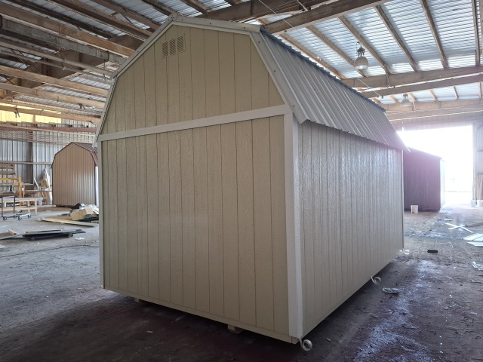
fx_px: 321
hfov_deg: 73.9
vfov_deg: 58.9
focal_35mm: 23
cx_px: 242
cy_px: 181
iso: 320
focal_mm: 5.54
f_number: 1.8
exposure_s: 1/40
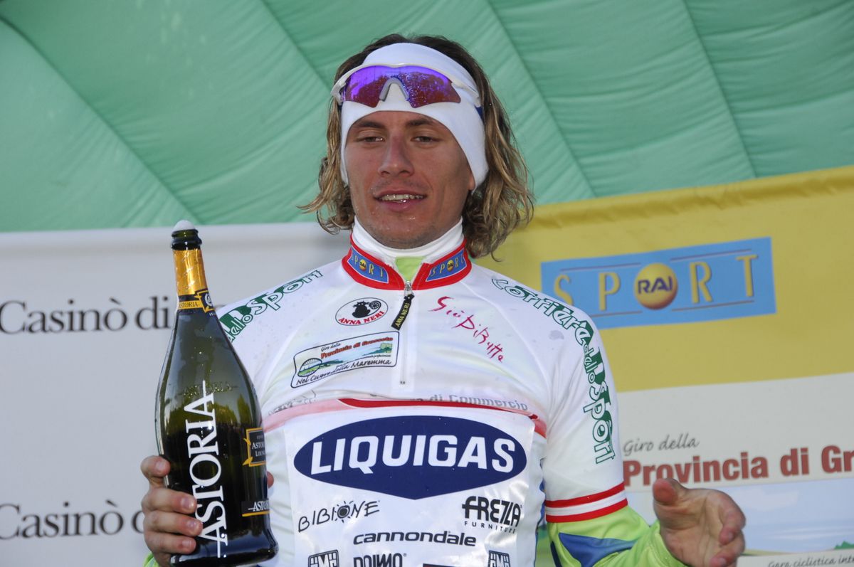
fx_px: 3376
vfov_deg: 9.6
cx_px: 427
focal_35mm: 142
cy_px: 284
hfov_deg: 14.4
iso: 400
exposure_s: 1/250
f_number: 8
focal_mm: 95
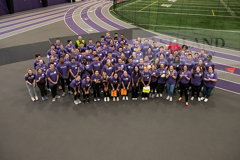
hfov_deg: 60.3
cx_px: 120
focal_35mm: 31
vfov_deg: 42.3
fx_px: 207
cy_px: 80
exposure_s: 1/250
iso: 5000
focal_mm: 31
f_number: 4.5
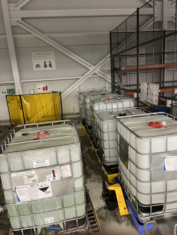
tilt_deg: -7.7
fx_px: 177
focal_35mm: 26
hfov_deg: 53.1
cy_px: 118
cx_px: 88
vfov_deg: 67.3
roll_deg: +3.2
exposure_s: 1/60
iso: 100
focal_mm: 5.1
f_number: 1.6
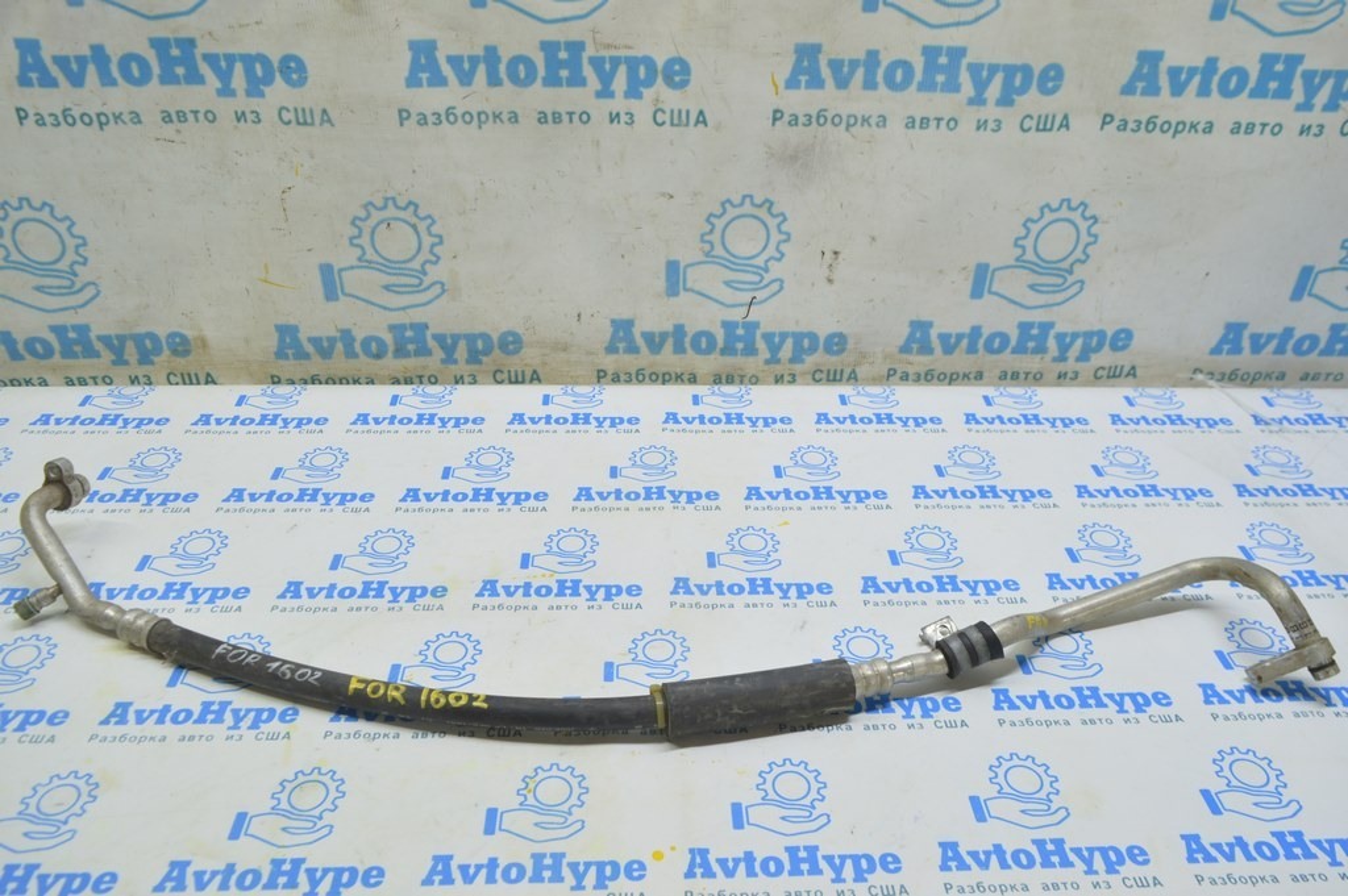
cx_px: 674
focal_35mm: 27
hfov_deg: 67.4
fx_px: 1010
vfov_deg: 47.9
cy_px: 448
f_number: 5.6
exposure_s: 1/20
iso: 400
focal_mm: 18
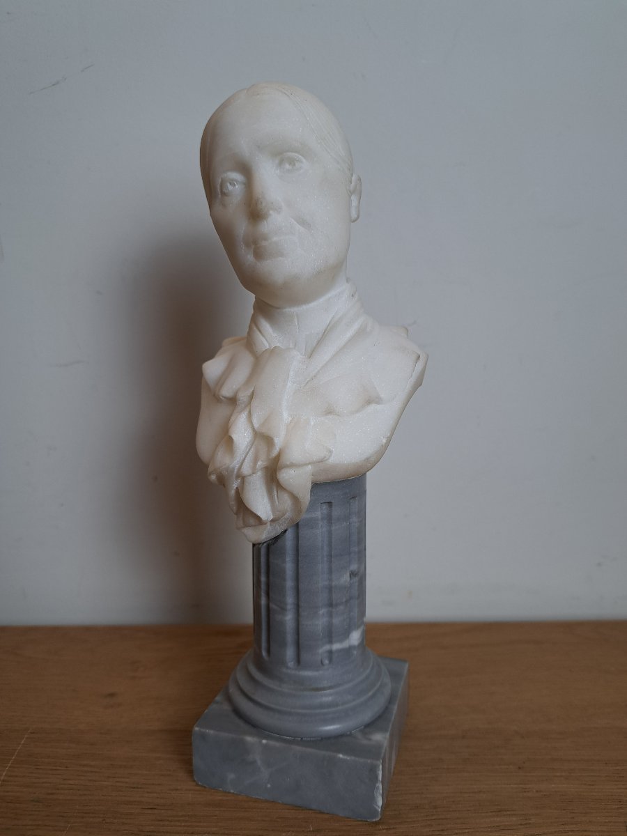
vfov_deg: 71.6
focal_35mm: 24
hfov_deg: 56.8
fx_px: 580
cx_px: 314
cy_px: 418
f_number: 1.8
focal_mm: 5.23
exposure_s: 1/50
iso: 64
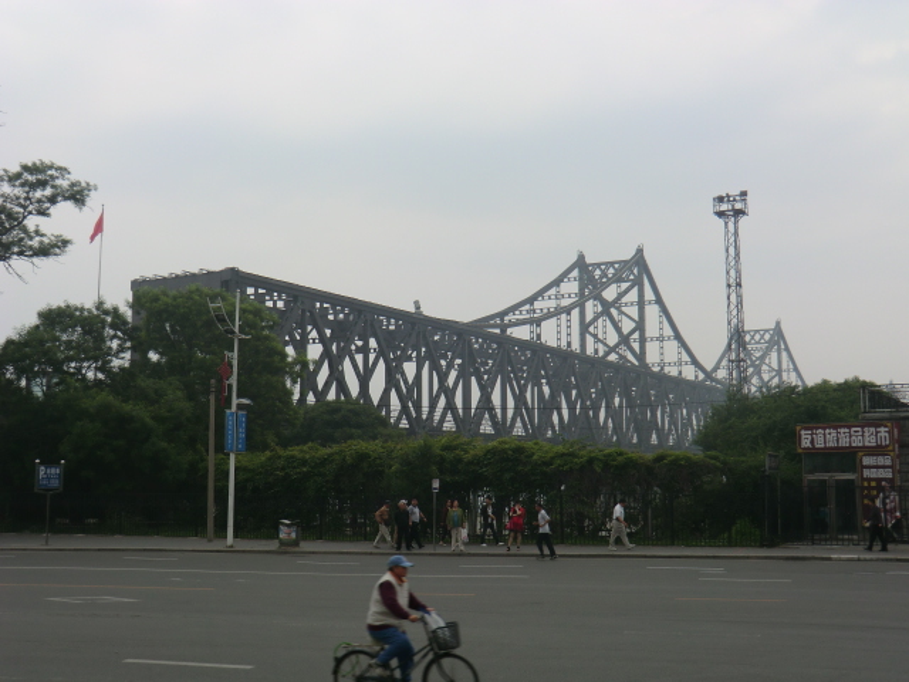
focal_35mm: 40
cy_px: 341
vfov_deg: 36.0
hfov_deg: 46.8
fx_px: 1050
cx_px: 454
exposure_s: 1/80
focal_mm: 7.1
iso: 64
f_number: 3.8
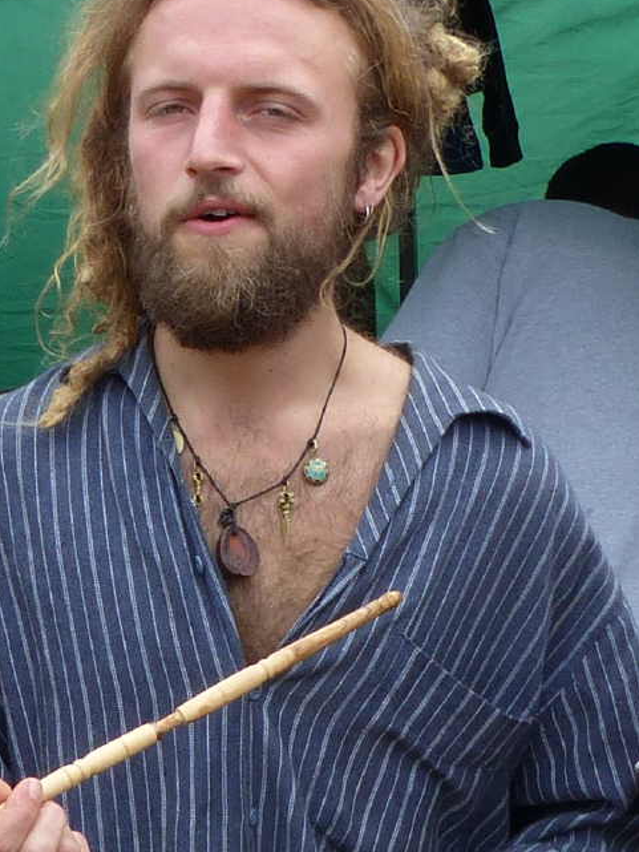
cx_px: 197
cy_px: 496
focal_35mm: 39
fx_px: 960
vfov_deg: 47.7
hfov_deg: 36.3
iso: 100
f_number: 4
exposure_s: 1/200
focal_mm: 4.5
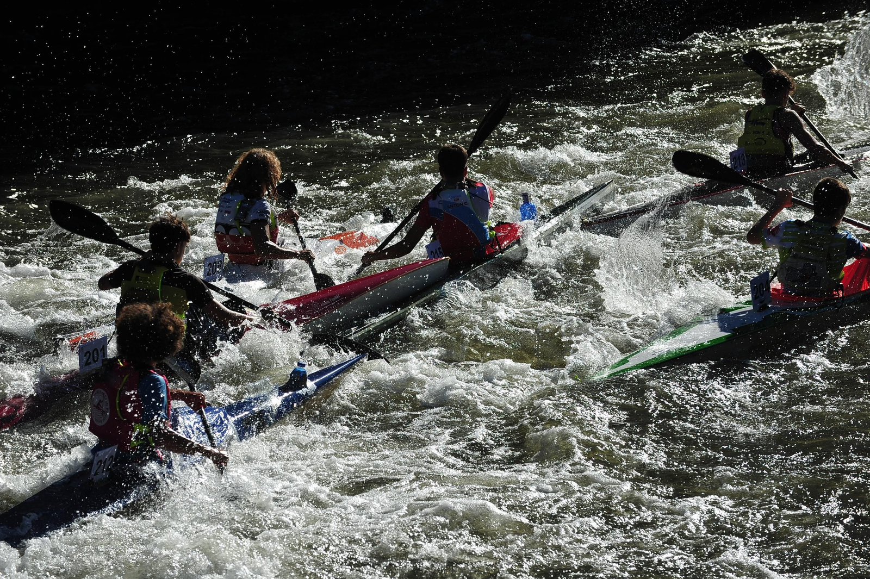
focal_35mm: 200
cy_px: 290
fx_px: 4831
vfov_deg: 6.9
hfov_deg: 10.3
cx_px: 435
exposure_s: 1/800
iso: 160
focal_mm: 200
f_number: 8
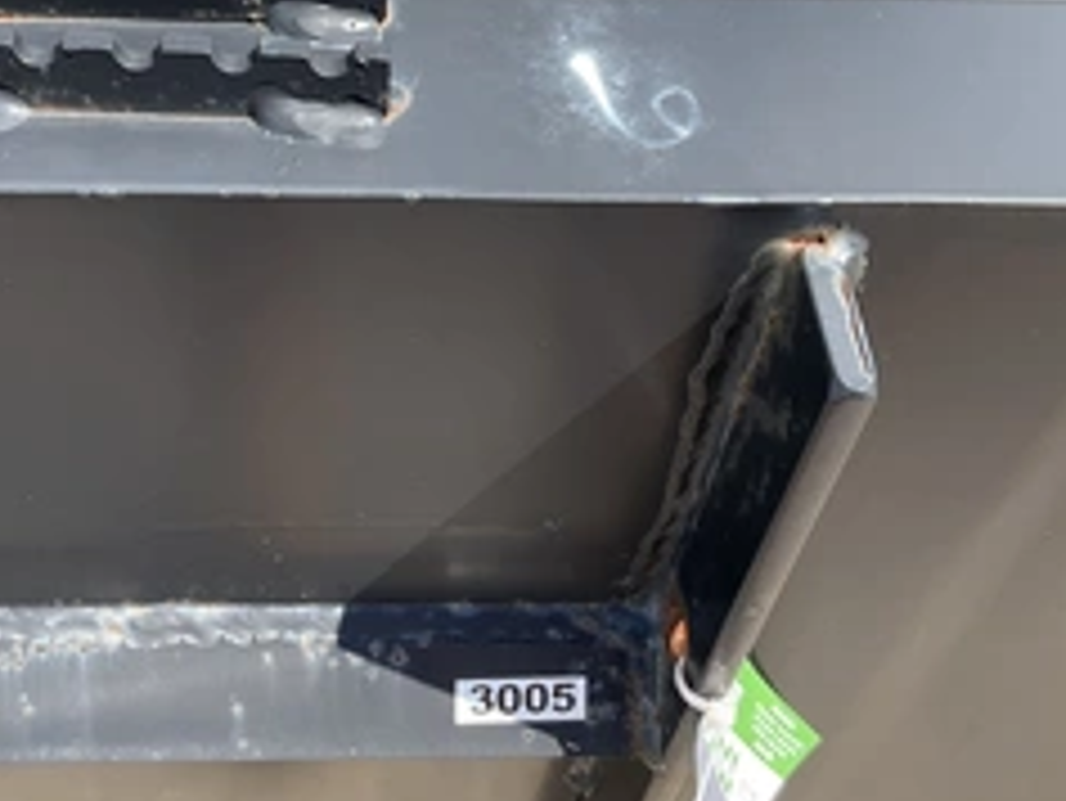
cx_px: 427
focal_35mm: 49
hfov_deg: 38.7
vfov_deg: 29.7
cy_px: 338
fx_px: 1510
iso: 25
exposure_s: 1/482
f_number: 1.8
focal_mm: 3
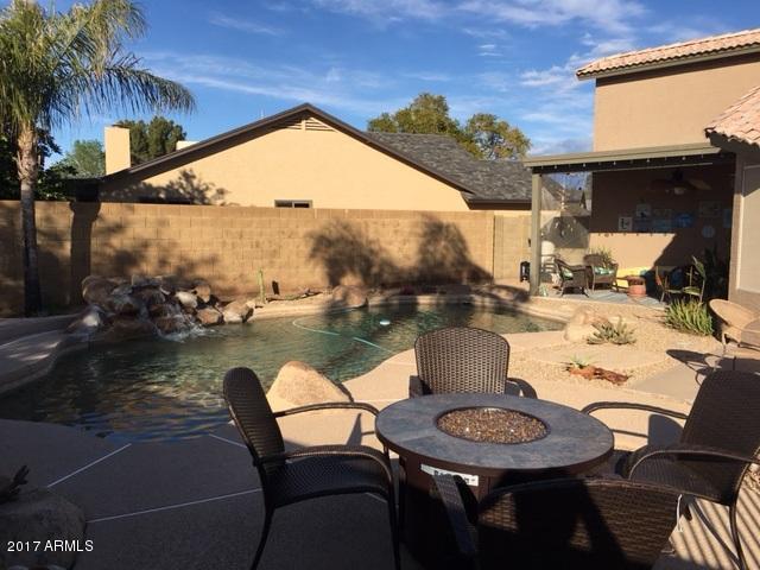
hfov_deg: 61.7
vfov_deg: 48.2
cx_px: 380
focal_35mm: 29
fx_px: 637
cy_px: 285
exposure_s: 1/1508
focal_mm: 4.15
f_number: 2.2
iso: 25
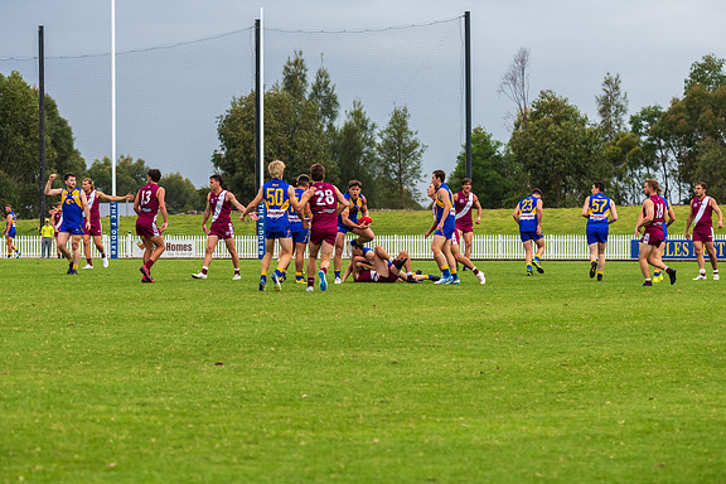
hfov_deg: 12.8
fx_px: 3247
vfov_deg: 8.5
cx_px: 364
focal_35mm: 161
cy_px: 243
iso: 1000
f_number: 9
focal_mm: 150
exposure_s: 1/1250
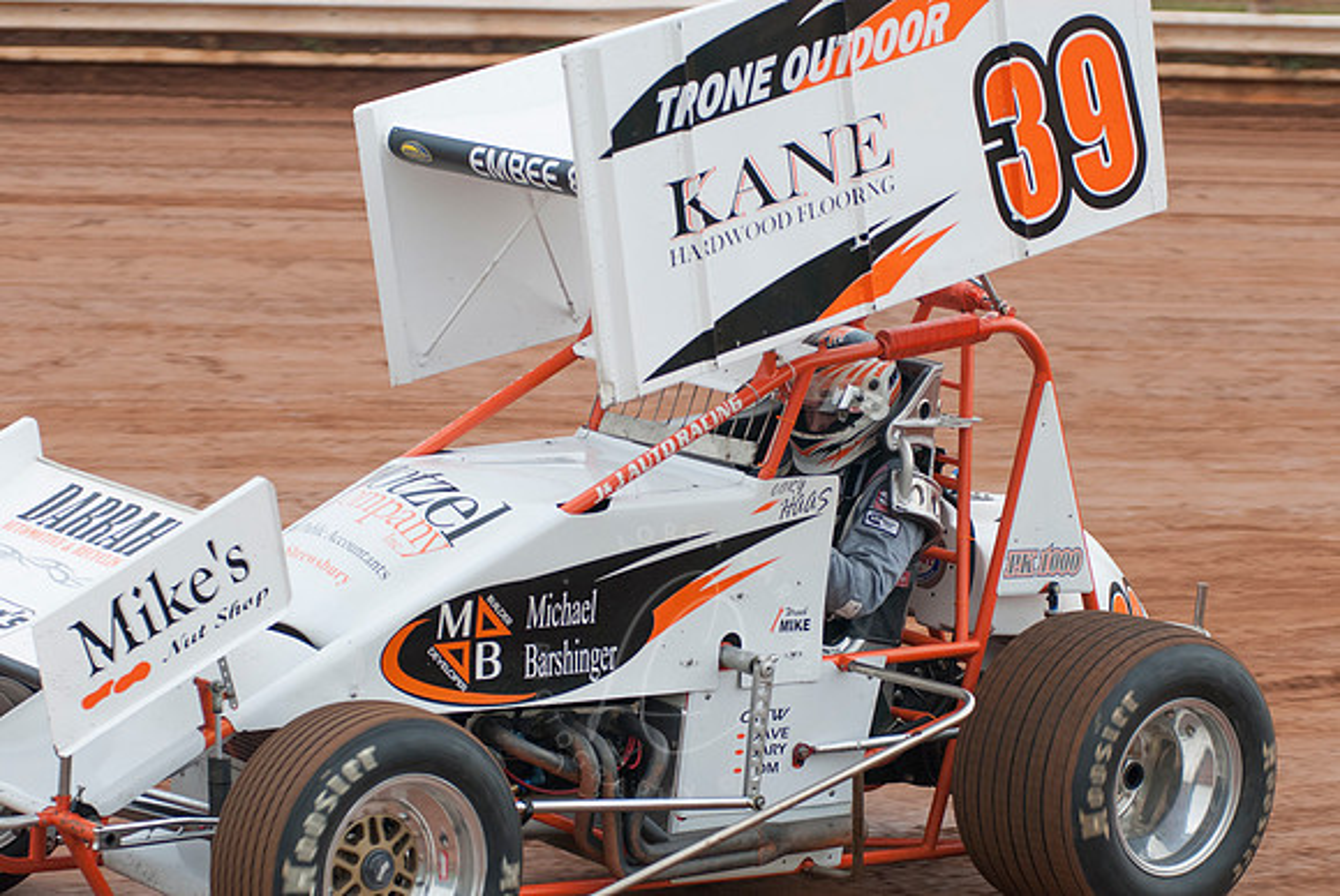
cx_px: 670
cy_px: 448
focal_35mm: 120
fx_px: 4471
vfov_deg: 11.4
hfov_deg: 17.0
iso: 400
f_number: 4
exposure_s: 1/320
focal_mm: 80
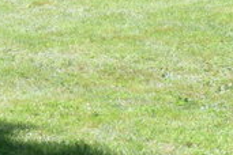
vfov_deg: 5.6
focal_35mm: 242
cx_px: 48
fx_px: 1566
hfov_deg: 8.5
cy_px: -126
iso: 250
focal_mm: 24
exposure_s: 1/250
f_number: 8
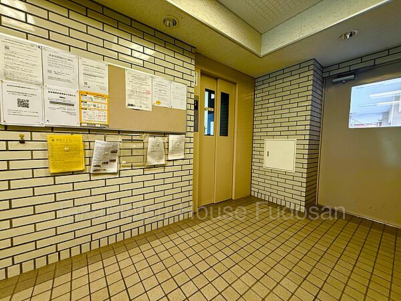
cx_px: 200
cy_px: 150
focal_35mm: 14
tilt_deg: -3.8
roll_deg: -0.6
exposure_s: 1/72
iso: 320
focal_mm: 2.22
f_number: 2.2
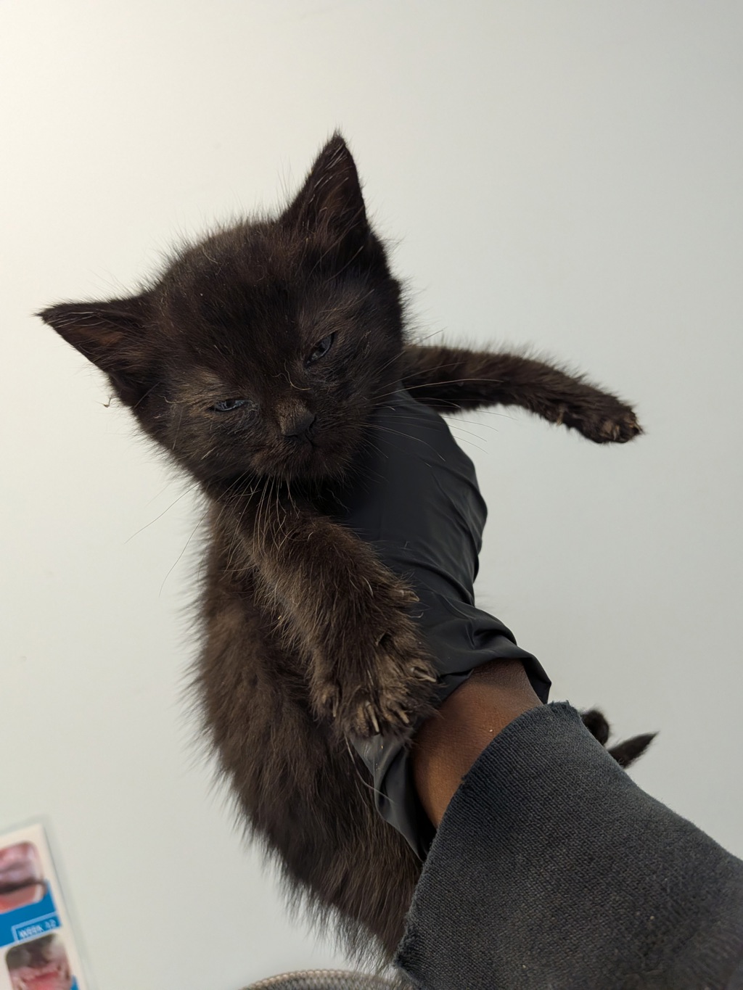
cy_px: 495
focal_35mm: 24
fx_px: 687
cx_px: 372
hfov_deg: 56.8
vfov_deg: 71.6
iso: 314
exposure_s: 1/120
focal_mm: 4.53
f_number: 1.7
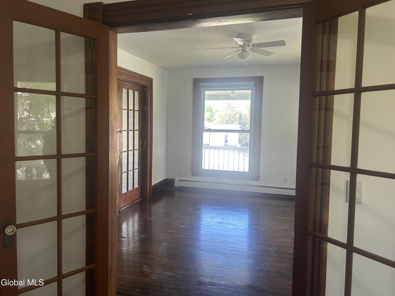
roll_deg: +0.0
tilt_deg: -3.8
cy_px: 148
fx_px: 297
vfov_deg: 53.1
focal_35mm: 26
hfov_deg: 67.3
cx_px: 198
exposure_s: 1/120
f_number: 1.5
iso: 125
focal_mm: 5.7
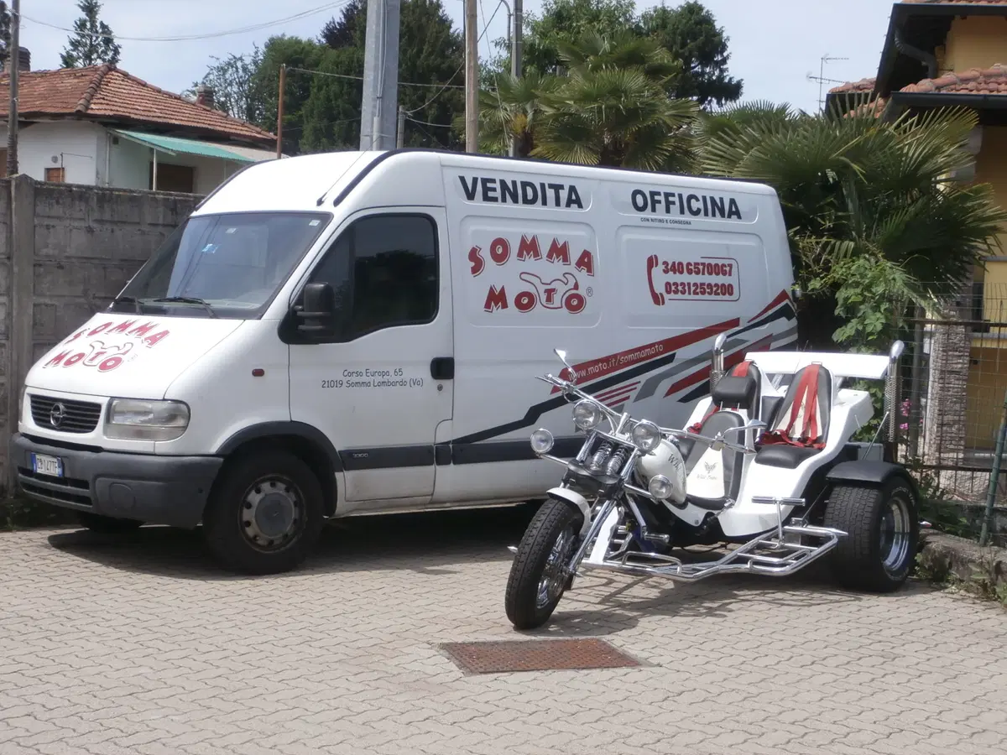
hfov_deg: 33.8
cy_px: 378
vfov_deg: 25.7
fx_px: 1658
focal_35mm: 57
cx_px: 504
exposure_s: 1/640
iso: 100
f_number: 4.5
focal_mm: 10.11
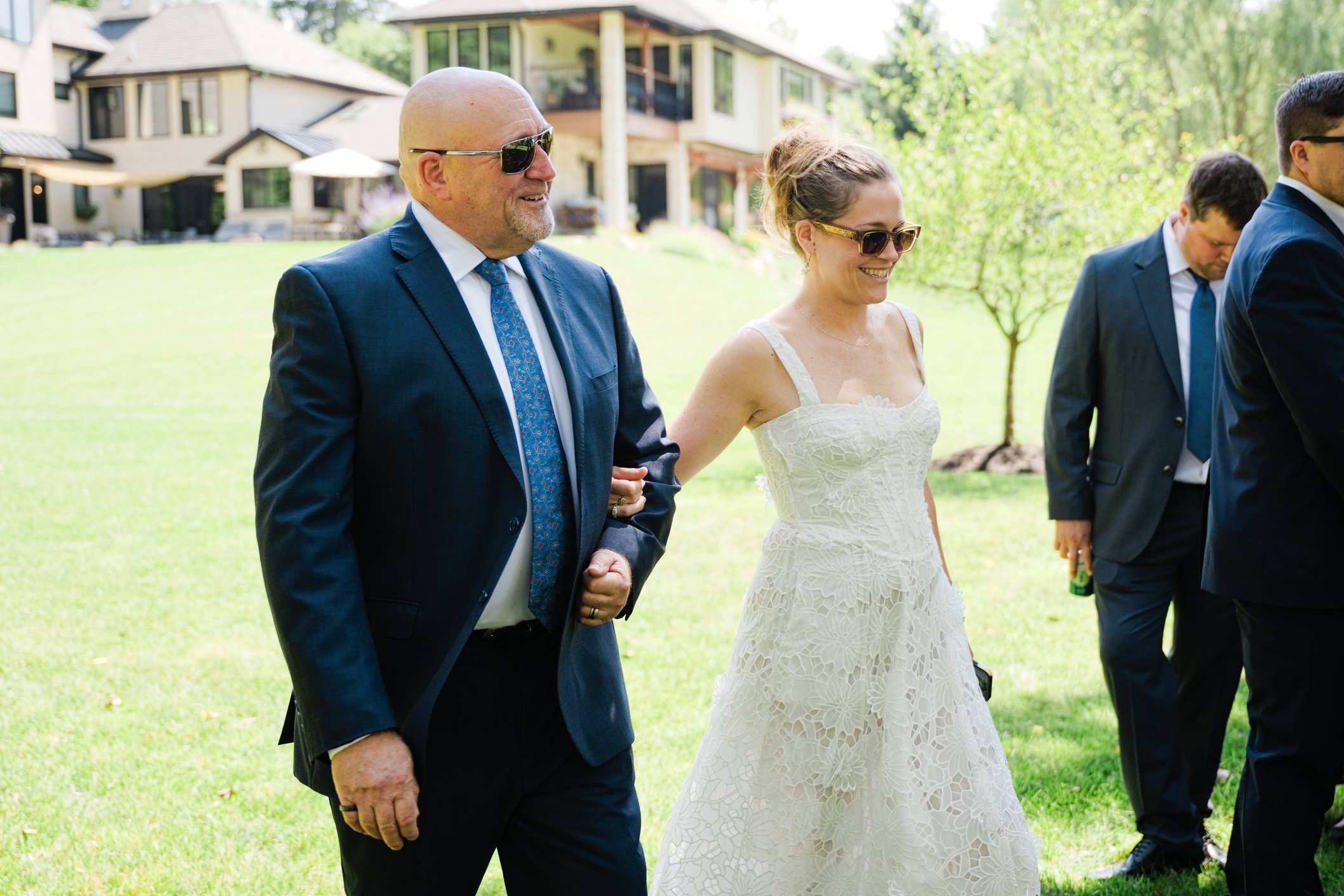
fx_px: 1680
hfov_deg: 43.4
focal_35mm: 45
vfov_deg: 29.9
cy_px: 453
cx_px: 795
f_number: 2.8
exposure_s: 1/640
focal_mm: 38
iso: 220
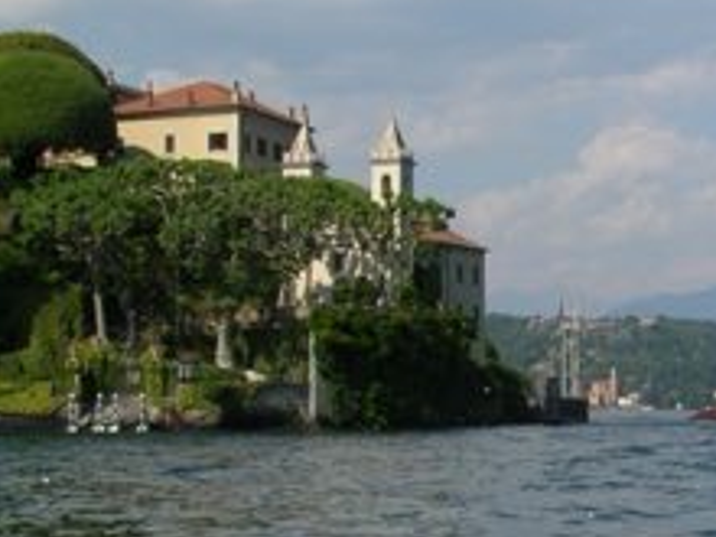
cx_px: 921
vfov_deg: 14.8
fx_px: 2027
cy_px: 545
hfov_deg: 18.7
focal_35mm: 98
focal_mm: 6
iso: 50
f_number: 3.7
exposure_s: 1/954
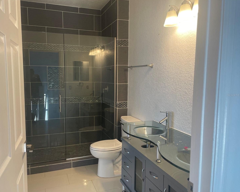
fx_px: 199
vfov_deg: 51.5
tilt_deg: -4.4
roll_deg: -0.1
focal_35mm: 28
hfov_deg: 62.1
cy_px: 95
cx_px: 110
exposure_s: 1/120
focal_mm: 4.2
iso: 100
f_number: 1.6
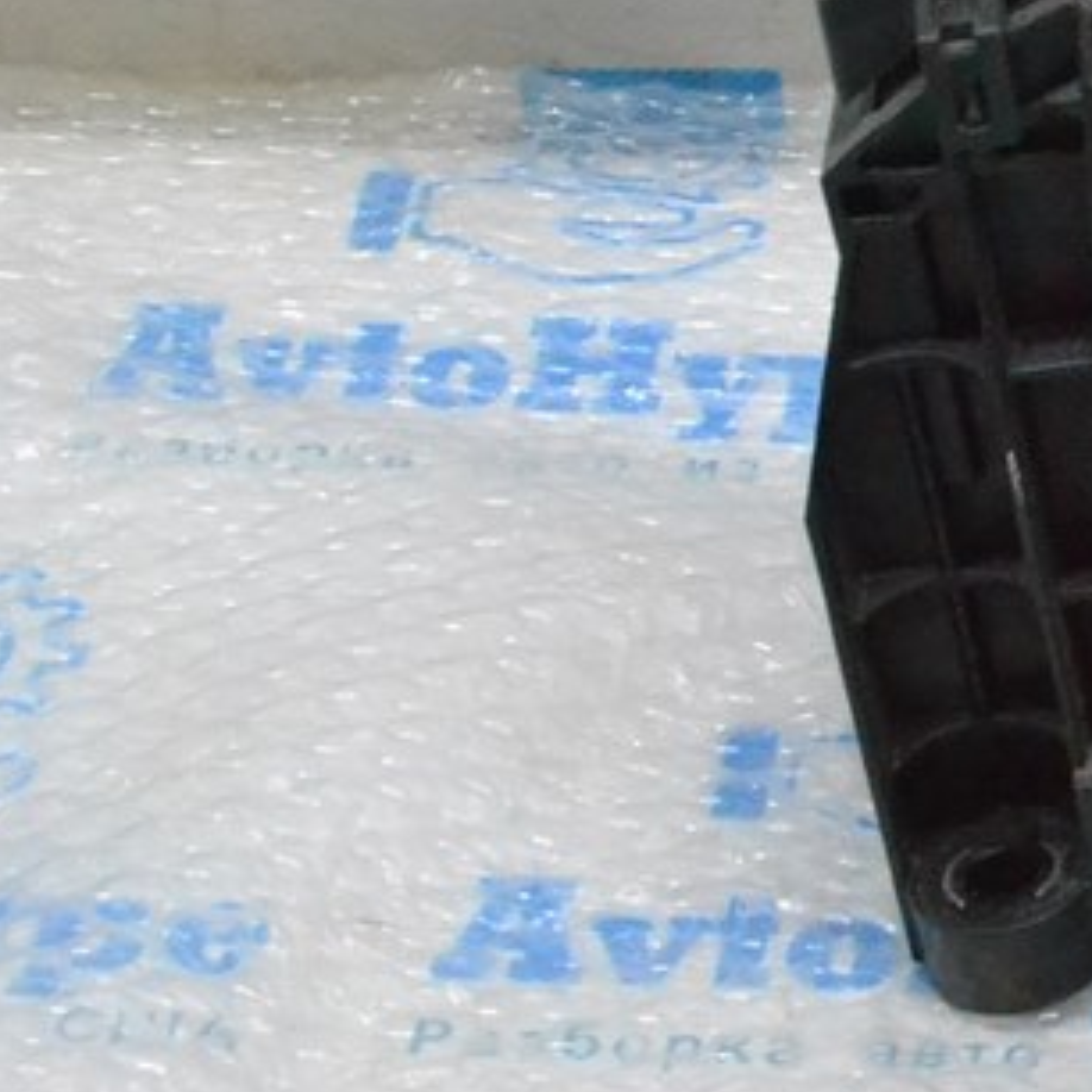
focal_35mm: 188
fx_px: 6710
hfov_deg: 9.0
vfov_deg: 9.2
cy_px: -59
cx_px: 1809
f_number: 14
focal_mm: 44
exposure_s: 1/100
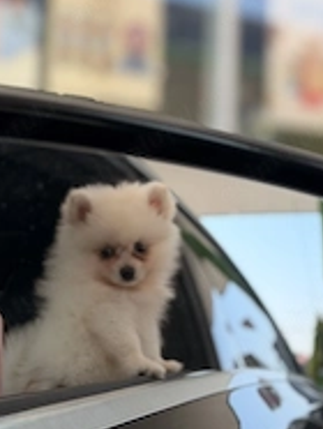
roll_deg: -2.3
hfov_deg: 14.4
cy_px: 185
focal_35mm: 103
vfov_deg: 19.0
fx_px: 1279
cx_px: 88
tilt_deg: +4.8
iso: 64
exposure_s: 1/975
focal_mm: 6.76
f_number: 1.78
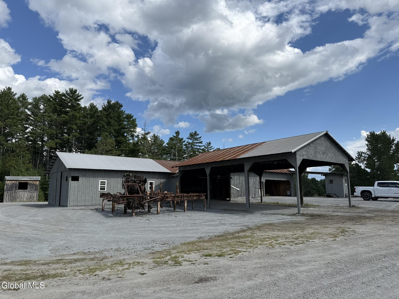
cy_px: 150
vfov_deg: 56.8
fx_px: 277
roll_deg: +0.4
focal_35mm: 24
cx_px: 200
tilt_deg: +8.6
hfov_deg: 71.6
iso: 80
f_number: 1.78
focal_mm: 6.76
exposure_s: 1/6173
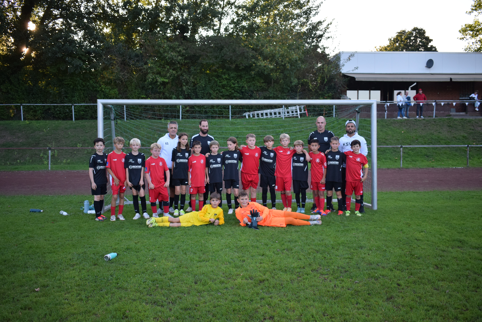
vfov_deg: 38.4
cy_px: 161
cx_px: 241
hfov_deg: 55.1
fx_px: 462
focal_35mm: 34
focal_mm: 23
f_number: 3.8
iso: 800
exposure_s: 1/800
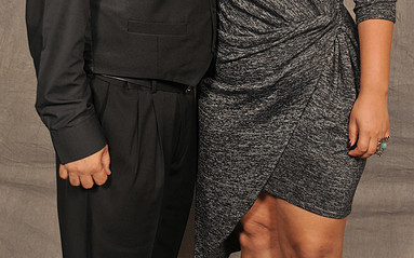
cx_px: 207
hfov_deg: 27.9
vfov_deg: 17.1
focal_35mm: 74
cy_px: -16
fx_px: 835
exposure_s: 1/125
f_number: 5.6
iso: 200
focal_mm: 32
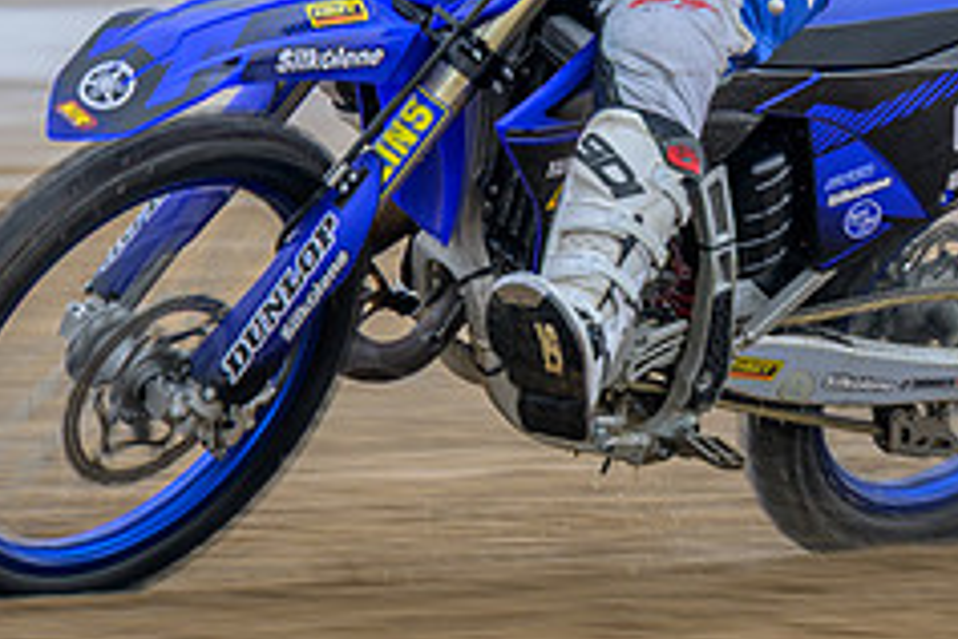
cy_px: 45
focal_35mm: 418
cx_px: 299
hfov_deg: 4.9
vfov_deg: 3.3
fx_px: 11123
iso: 100
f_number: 4
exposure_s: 1/160
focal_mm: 98
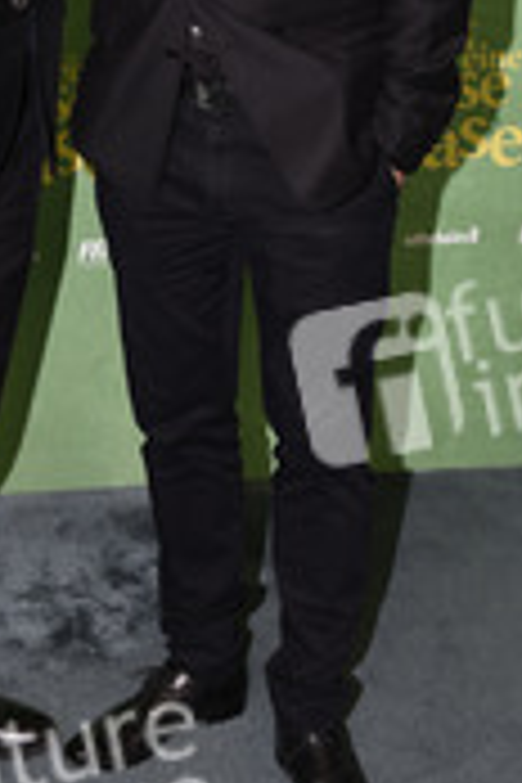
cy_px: 135
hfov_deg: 17.4
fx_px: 1696
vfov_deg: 25.5
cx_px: 112
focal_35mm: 78
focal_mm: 34
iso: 500
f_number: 6.3
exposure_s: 1/125
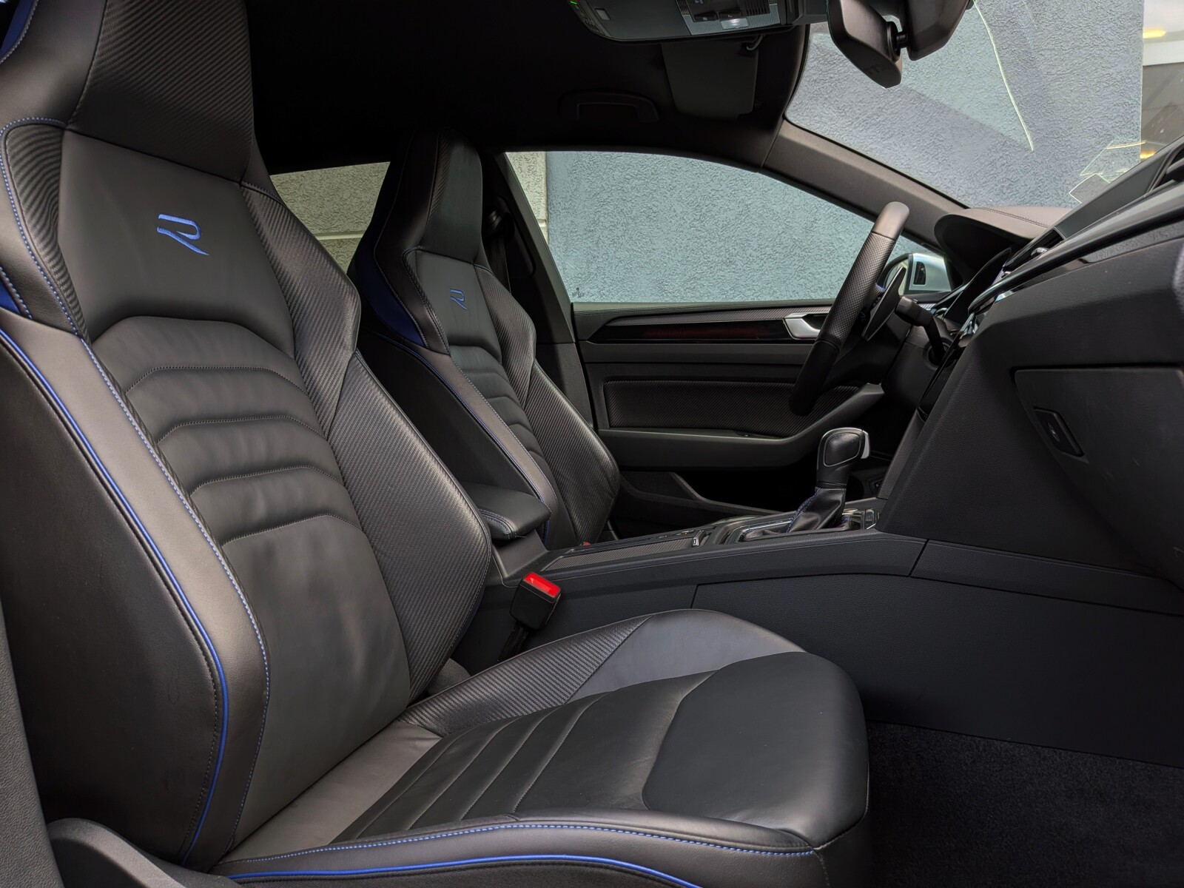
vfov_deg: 56.8
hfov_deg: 71.6
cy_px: 444
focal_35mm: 24
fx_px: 821
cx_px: 592
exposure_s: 1/367
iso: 31
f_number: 1.7
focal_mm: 4.53
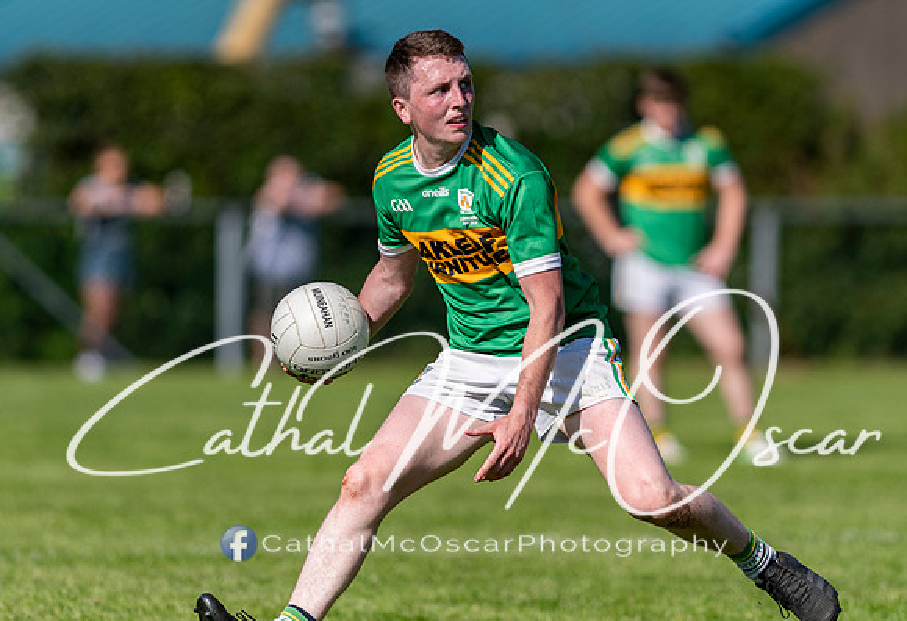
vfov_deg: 2.6
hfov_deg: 3.7
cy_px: 260
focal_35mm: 546
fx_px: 13877
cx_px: 428
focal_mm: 300
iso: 100
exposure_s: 1/2500
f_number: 2.8
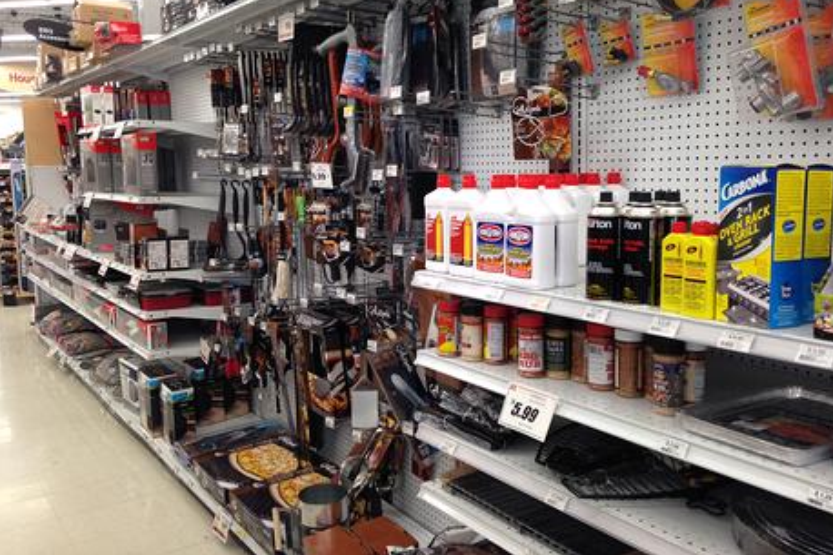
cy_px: 238
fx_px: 810
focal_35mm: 35
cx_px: 421
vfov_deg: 37.8
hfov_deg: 54.5
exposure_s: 1/20
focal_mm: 4.12
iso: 50
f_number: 2.4
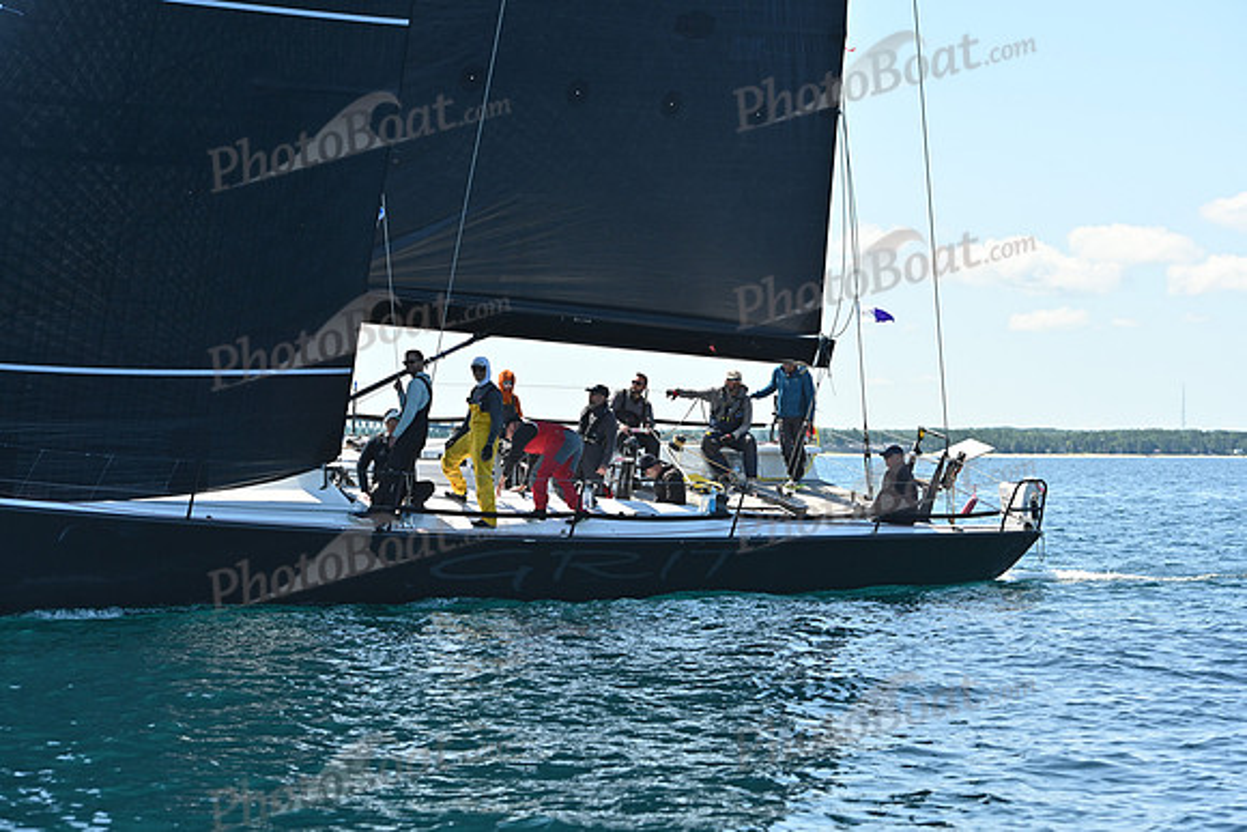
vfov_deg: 14.4
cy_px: 416
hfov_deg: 21.5
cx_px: 624
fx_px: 3291
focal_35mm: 95
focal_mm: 95
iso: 320
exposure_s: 1/1000
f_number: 6.3
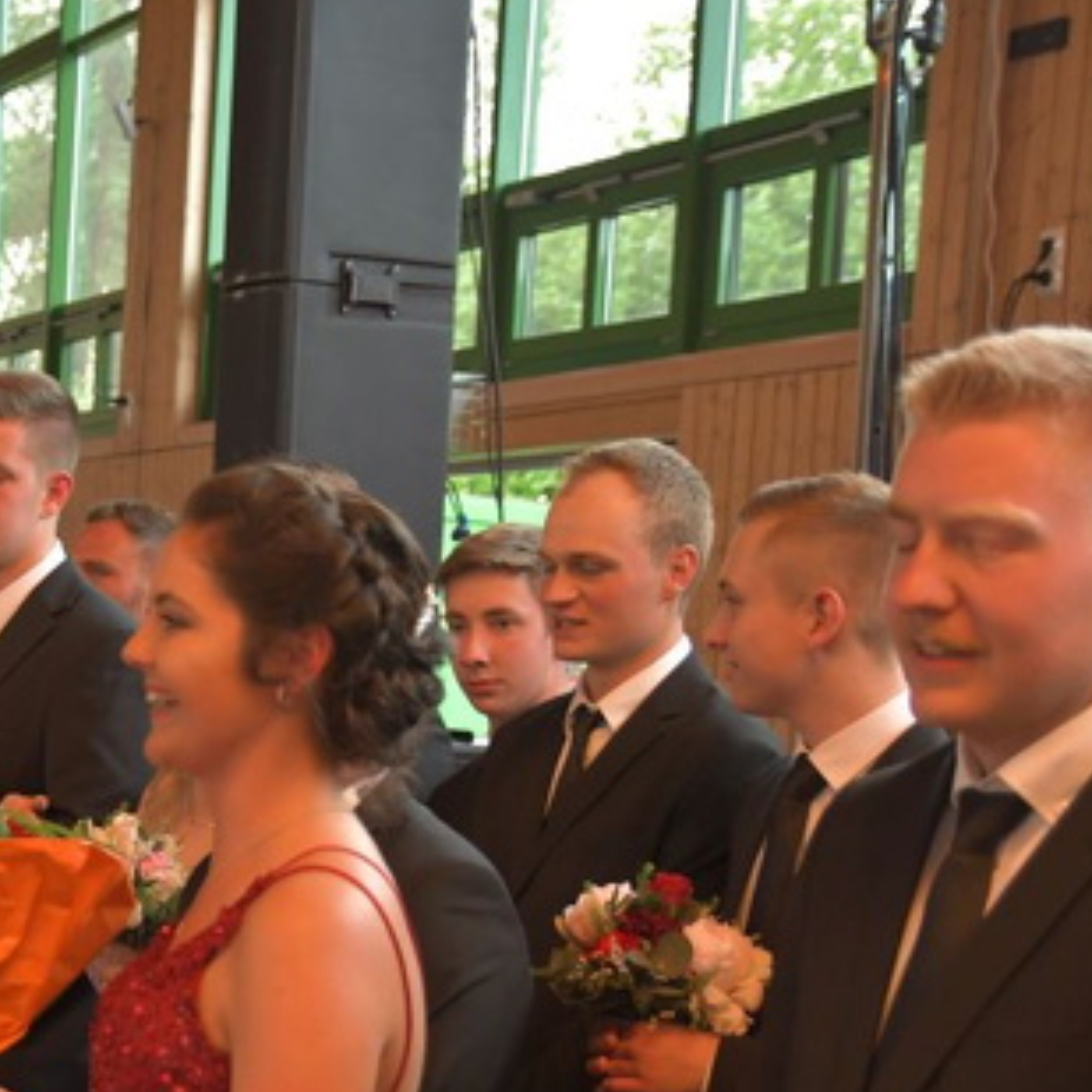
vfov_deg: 20.2
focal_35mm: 85
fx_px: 3034
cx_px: -67
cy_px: 869
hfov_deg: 19.6
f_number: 3.2
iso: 1250
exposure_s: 1/200
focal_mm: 26
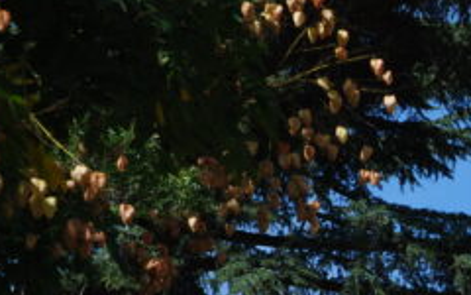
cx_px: 665
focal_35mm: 235
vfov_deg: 5.5
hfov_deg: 8.8
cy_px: 486
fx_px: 3017
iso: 100
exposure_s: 1/200
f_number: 8
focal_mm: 48
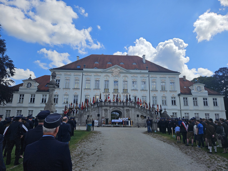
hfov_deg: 73.9
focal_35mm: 23
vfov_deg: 58.9
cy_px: 86
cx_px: 114
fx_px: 151
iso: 25
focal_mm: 5.4
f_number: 1.8
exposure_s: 1/2657
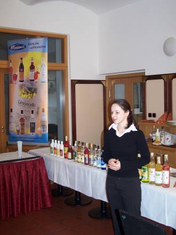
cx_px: 88
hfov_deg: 30.3
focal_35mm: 48
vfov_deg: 39.7
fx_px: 325
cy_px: 118
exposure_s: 1/60
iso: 140
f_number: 3
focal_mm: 8
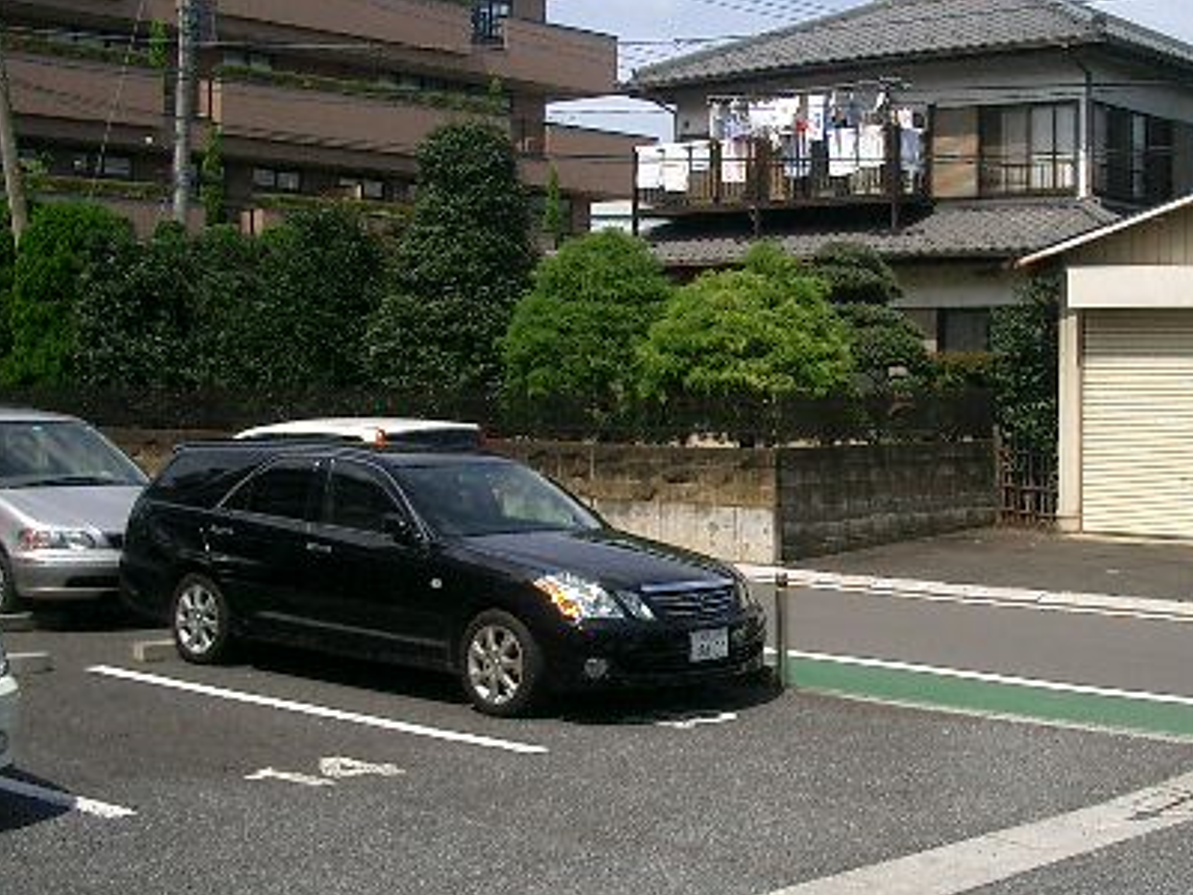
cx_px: 844
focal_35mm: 56
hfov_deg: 33.9
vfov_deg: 26.1
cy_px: 495
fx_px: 1930
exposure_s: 1/500
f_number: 4.3
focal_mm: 5.8
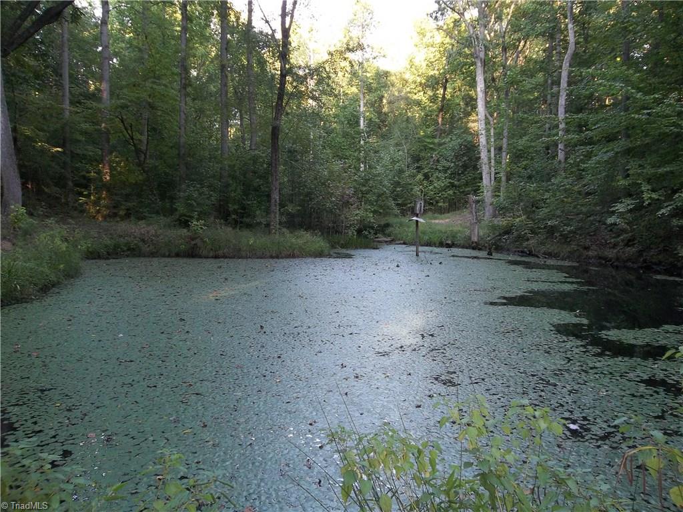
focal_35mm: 27
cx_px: 342
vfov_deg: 51.4
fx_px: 533
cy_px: 256
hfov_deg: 65.3
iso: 160
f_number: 3.5
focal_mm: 4.9
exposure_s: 1/50
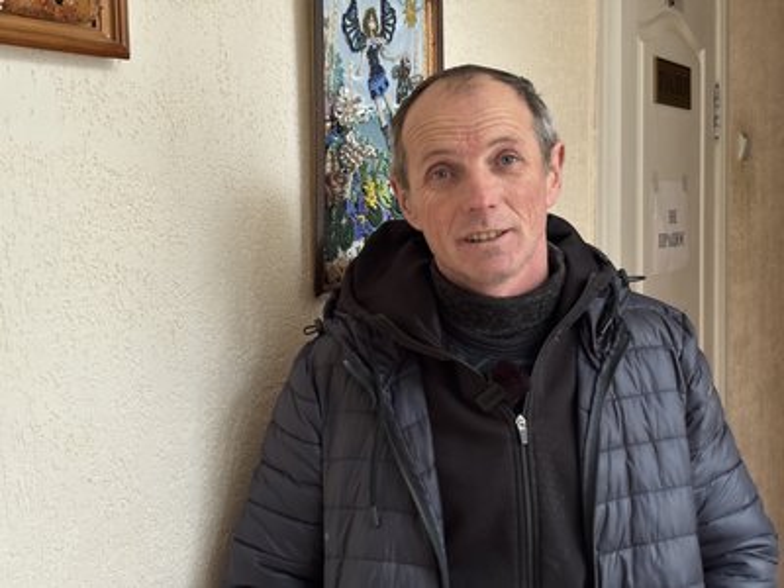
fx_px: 1178
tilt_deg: -4.8
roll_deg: +0.9
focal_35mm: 52
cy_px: 294
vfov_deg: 28.0
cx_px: 392
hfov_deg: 36.8
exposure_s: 1/29
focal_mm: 5.96
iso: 400
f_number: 1.6
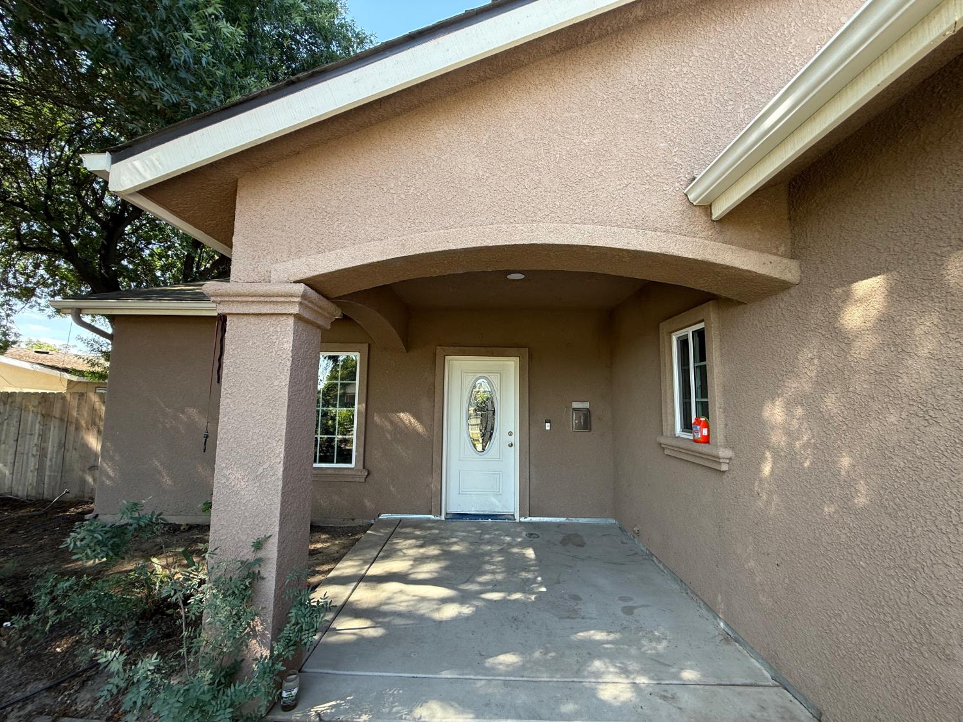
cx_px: 482
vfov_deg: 85.7
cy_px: 361
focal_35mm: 14
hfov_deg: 102.1
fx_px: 389
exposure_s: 1/158
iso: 50
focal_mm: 2.22
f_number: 2.2
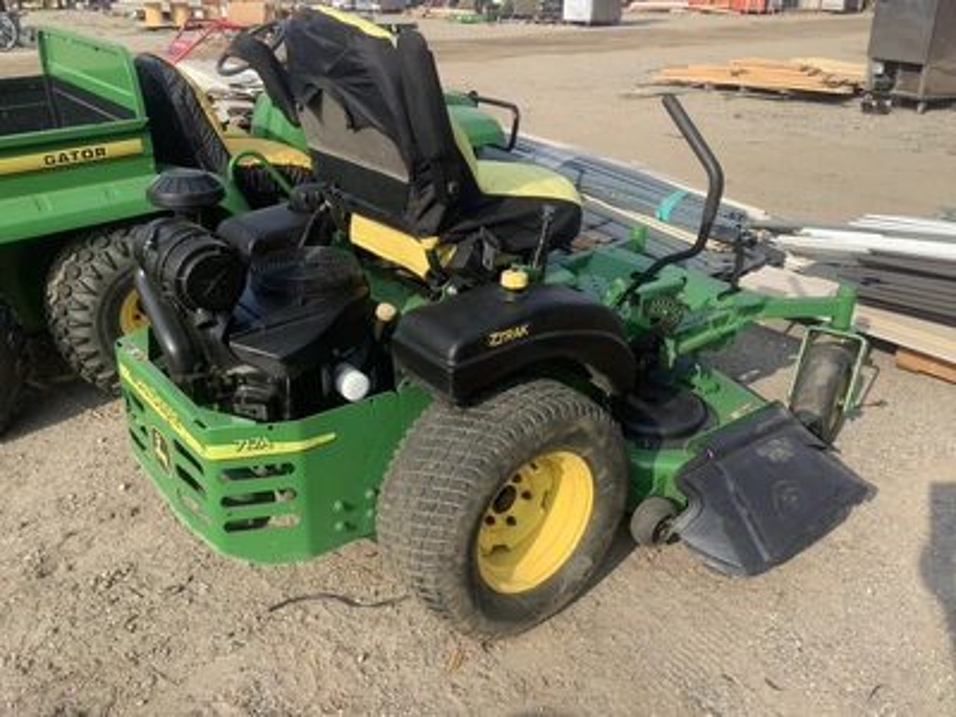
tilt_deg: -21.7
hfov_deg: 58.4
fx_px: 856
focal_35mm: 31
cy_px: 358
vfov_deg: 45.4
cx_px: 478
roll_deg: +0.5
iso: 25
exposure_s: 1/641
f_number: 2.4
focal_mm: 3.3
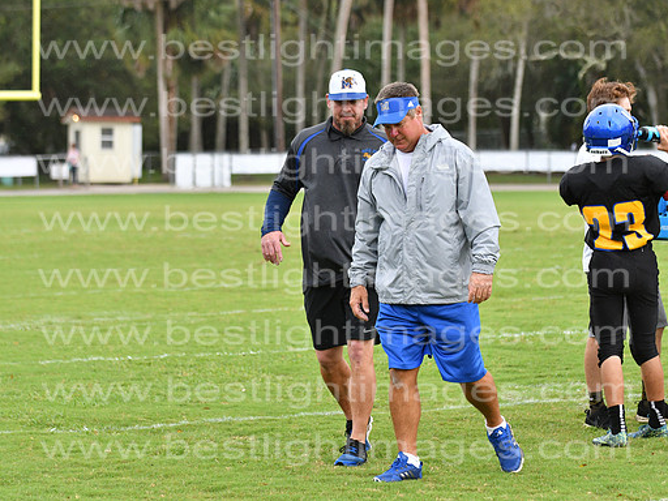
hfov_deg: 8.6
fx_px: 4419
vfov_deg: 6.5
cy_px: 250
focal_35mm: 229
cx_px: 337
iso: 800
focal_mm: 140
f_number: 3.5
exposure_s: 1/2500
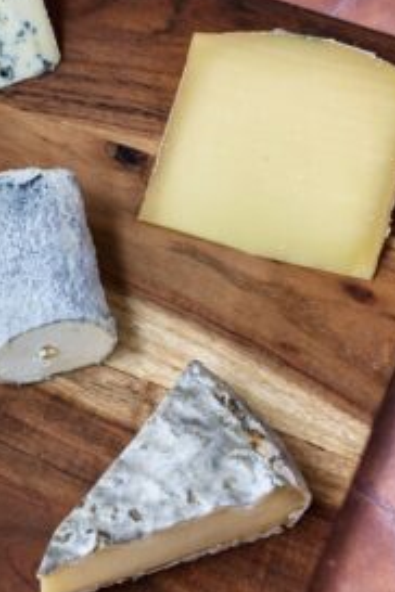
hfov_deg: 9.9
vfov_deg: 14.9
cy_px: 205
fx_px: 2255
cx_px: 11
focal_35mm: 137
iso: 800
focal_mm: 45
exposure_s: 1/80
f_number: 6.3
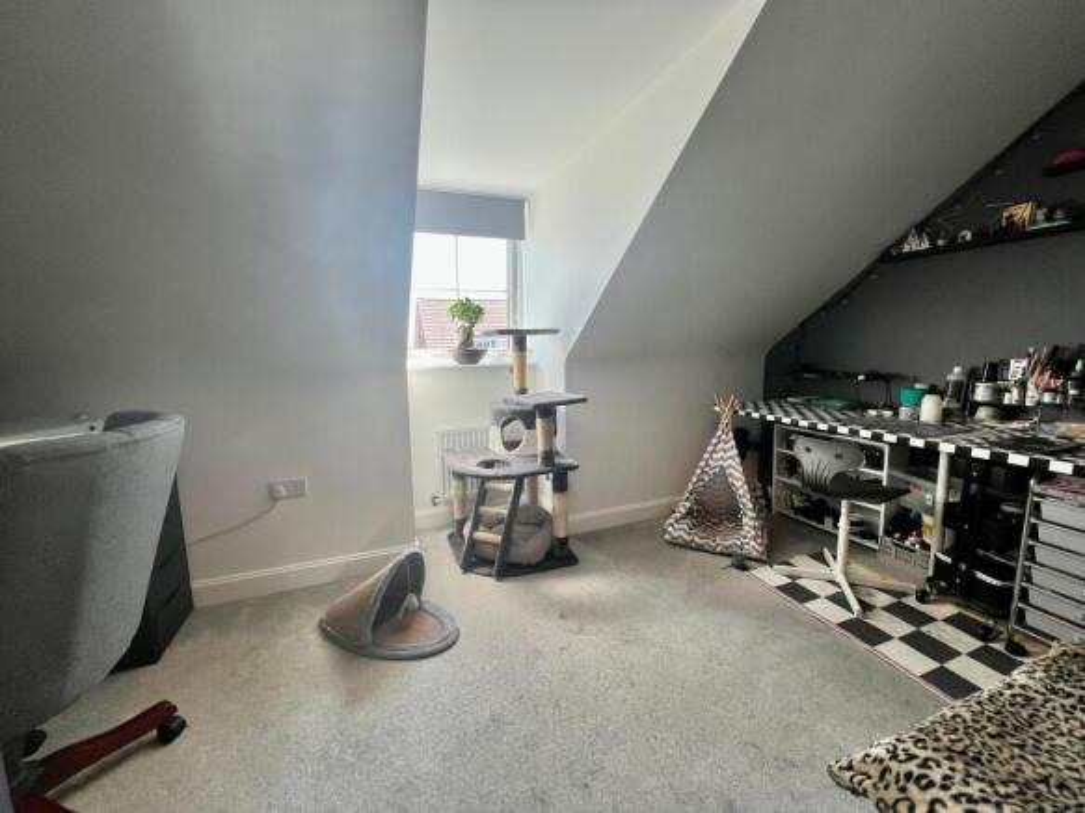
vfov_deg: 89.9
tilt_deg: -8.1
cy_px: 406
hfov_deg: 106.2
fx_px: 407
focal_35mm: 13
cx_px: 542
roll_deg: +1.3
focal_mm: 1.57
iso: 40
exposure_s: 1/100
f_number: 1.8
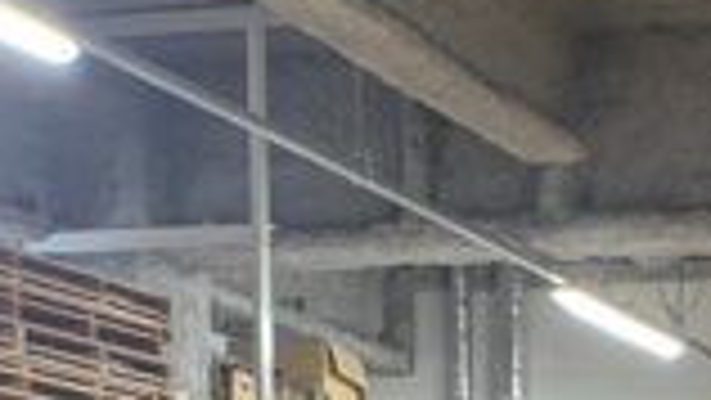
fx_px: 2339
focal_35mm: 124
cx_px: 736
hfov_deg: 16.9
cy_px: 1371
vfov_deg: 7.8
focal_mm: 5.43
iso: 229
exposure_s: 1/50
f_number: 1.89
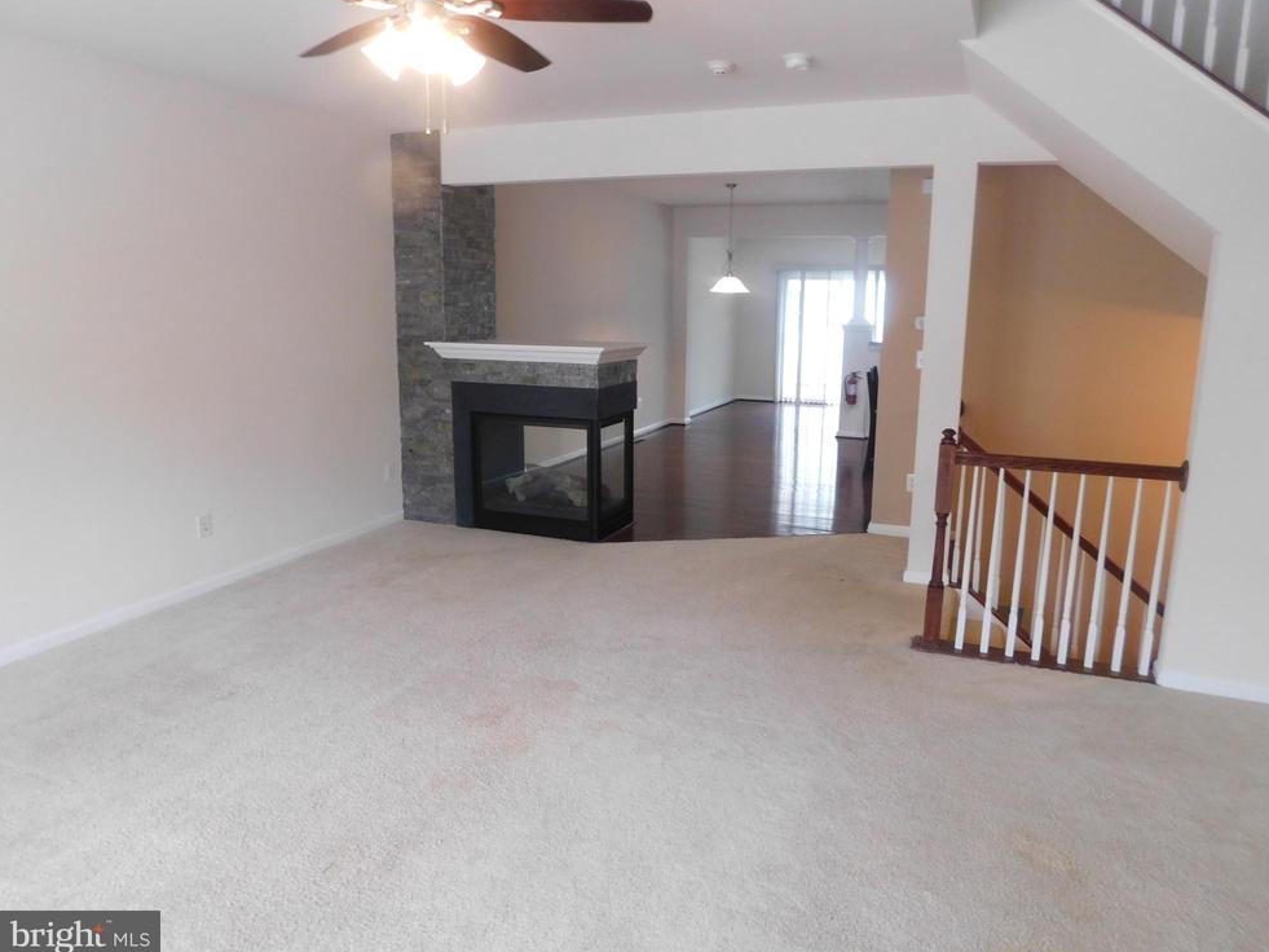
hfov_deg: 71.6
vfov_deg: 56.8
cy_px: 467
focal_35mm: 24
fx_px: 880
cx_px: 661
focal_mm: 4
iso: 250
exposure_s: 1/30
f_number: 3
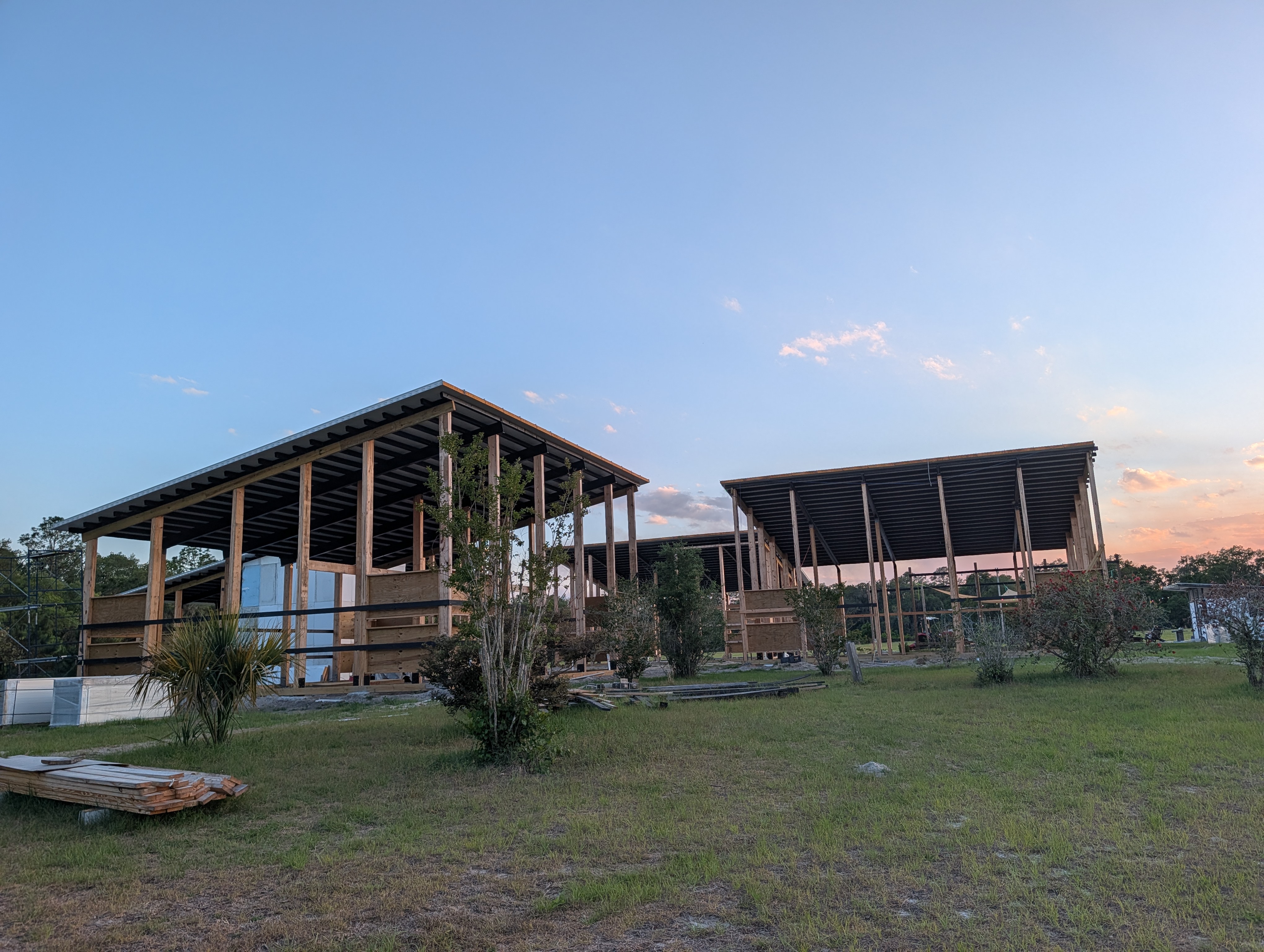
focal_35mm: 24
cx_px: 632
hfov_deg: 71.5
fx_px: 878
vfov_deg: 56.9
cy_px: 476
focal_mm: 6.9
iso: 26
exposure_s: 1/411
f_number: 1.68
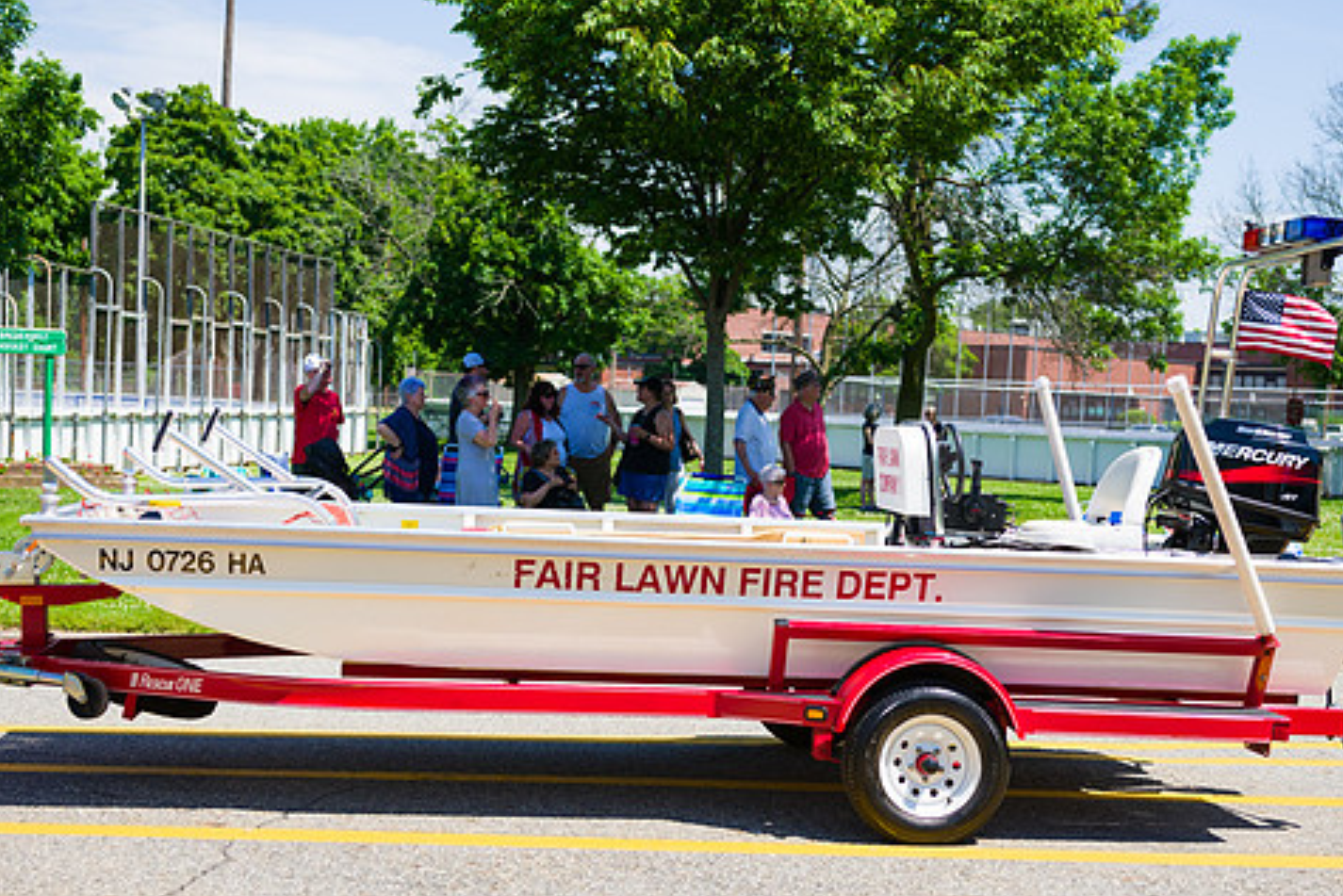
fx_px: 2052
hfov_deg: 36.2
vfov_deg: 24.6
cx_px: 698
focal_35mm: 55
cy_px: 516
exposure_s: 1/1600
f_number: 5
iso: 200
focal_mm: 45
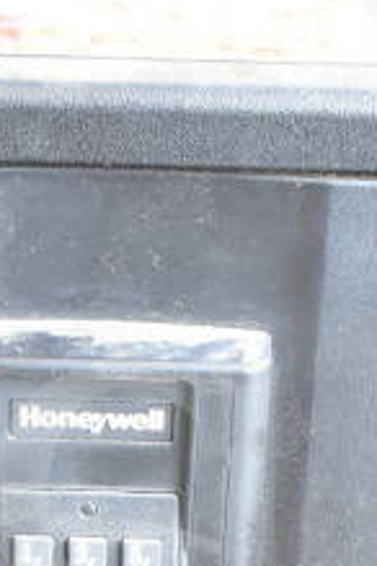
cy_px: 566
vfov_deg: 14.0
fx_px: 2263
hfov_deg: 9.5
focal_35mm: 144
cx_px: 52
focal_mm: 23
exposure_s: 1/40
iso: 2200
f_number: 3.8
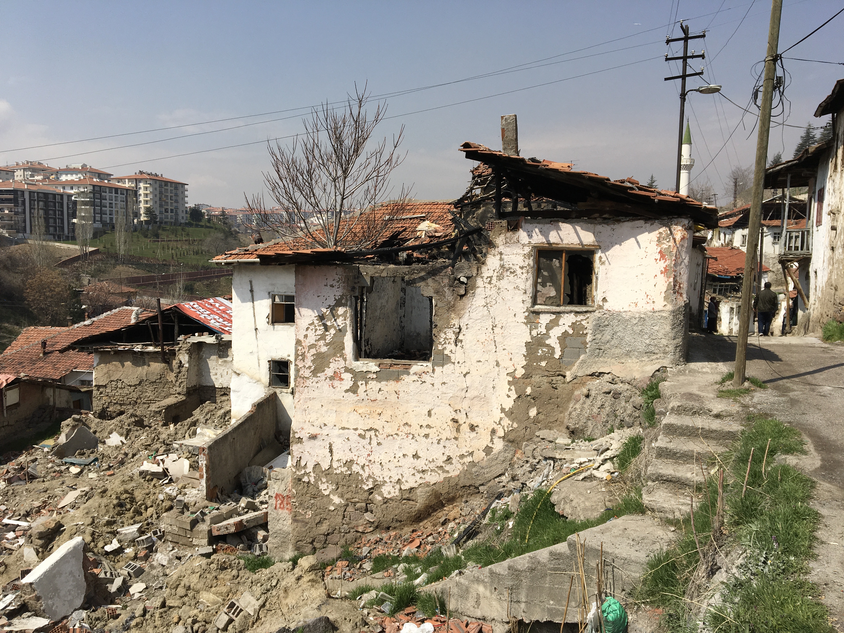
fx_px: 707
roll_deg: -1.3
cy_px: 316
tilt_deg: -4.8
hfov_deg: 61.7
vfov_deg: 48.2
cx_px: 422
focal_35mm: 29
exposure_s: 1/2747
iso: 25
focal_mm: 4.15
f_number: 2.2
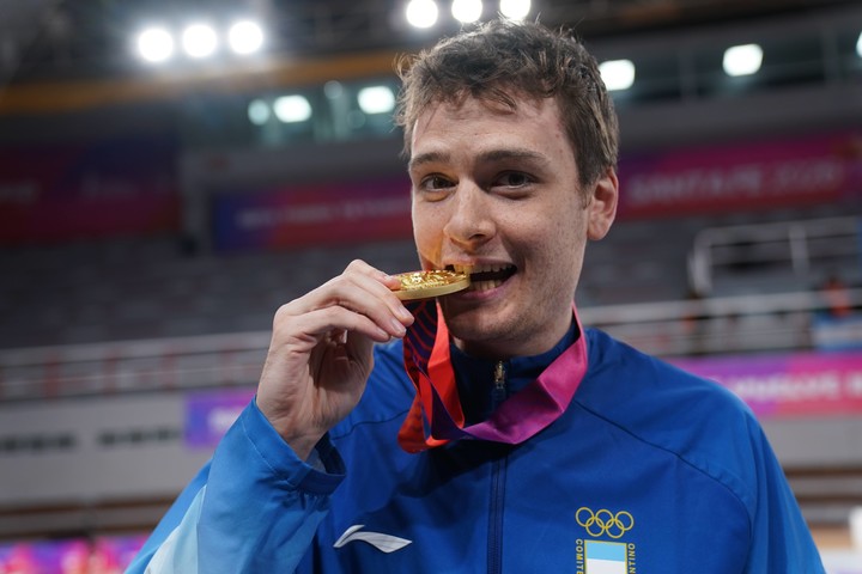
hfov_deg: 46.4
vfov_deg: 31.9
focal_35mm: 42
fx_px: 1006
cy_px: 287
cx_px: 431
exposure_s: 1/400
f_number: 2.8
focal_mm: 42
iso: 640
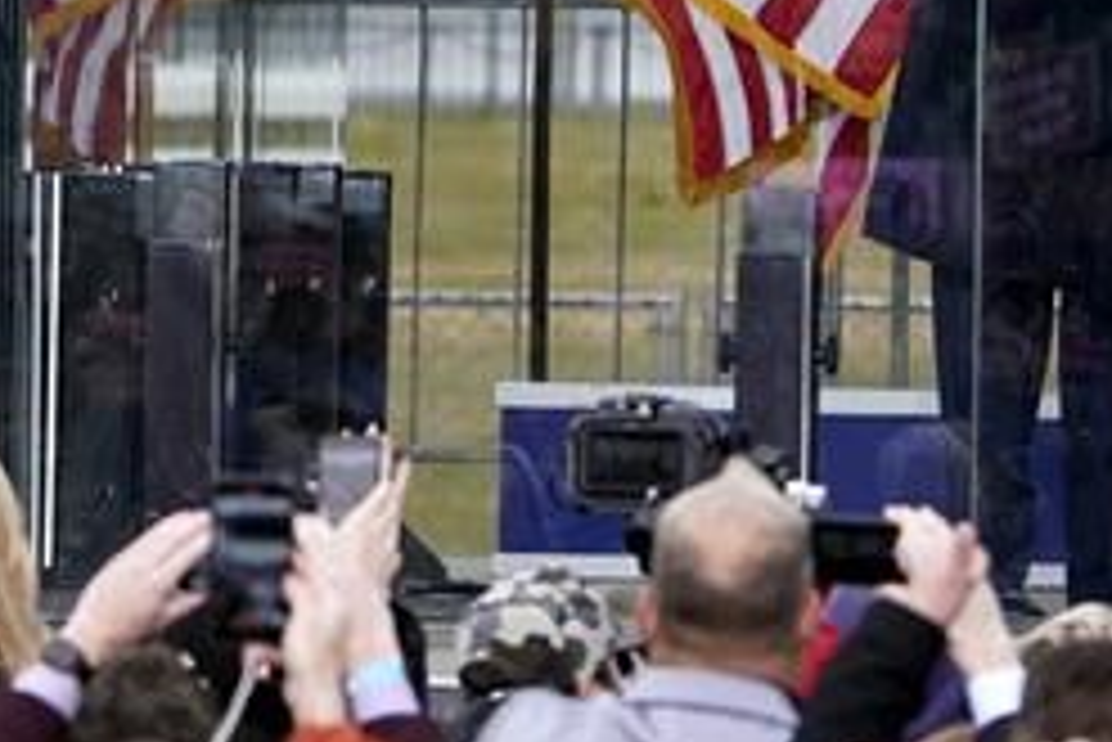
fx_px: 27475
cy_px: 232
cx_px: 140
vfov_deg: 1.5
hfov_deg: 2.3
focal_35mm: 889
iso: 3200
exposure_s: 1/1600
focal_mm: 338
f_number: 9
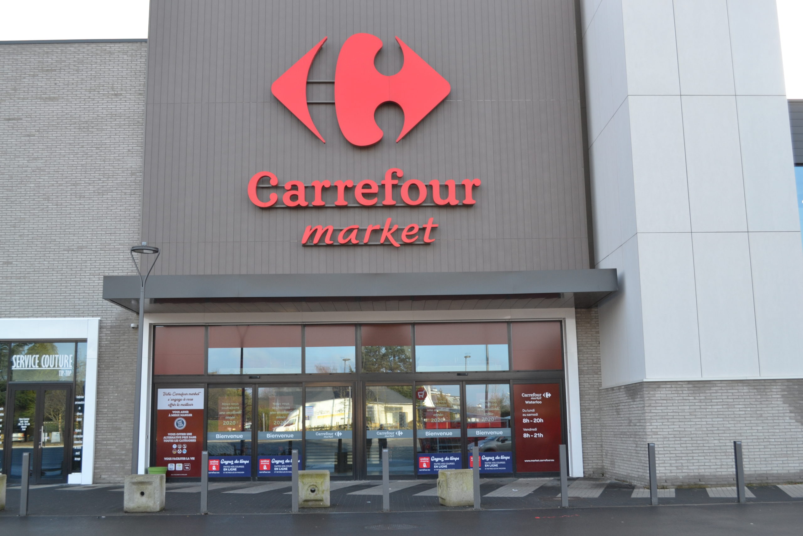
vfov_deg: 34.2
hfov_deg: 49.6
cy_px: 268
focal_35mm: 39
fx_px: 870
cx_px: 402
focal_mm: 26
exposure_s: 1/125
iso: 280
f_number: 5.6
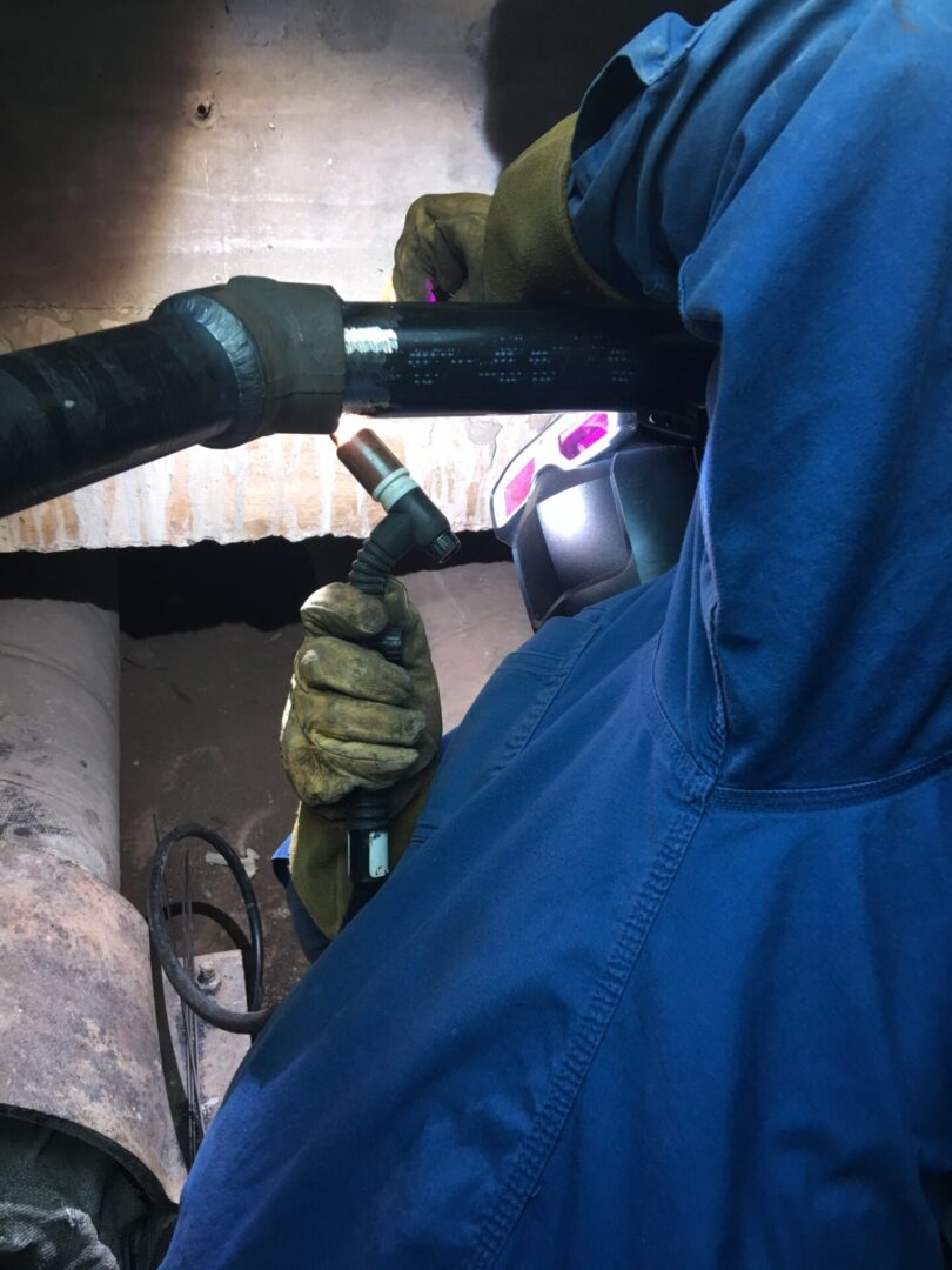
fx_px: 1063
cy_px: 635
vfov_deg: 61.7
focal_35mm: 29
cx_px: 476
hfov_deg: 48.2
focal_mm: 4.15
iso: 25
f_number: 2.2
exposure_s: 1/15
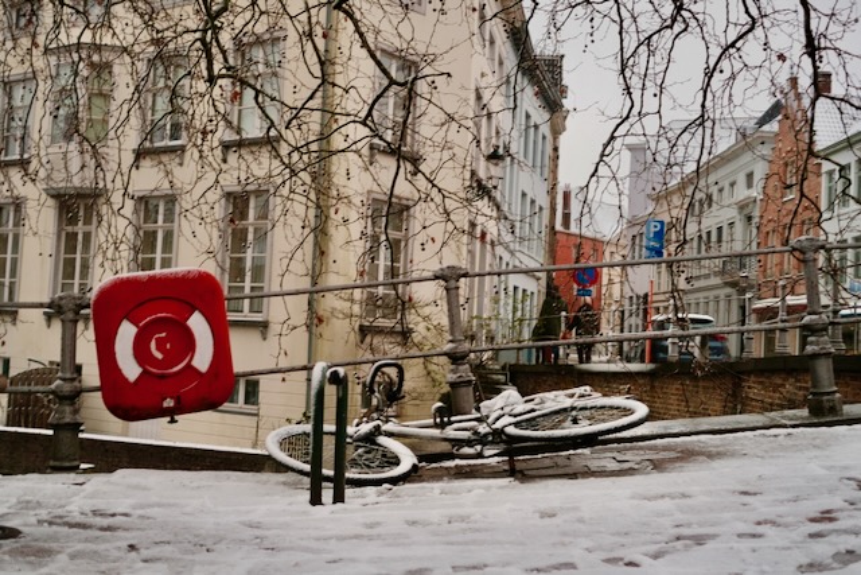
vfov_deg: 32.6
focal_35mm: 41
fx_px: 981
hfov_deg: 47.4
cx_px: 430
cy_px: 288
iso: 400
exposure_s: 1/70
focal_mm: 27
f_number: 2.8
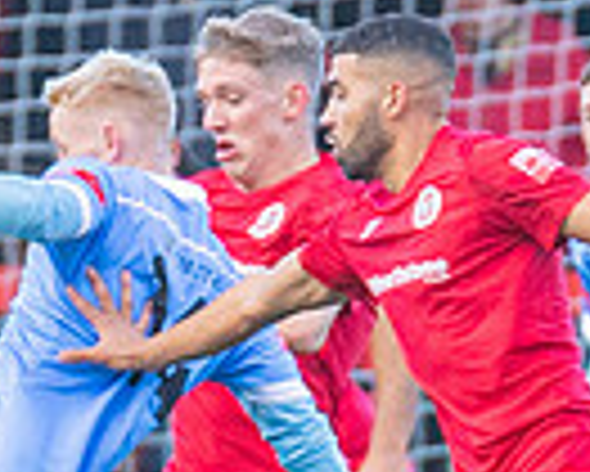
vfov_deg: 0.6
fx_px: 48230
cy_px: 566
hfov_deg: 0.7
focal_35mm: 2760
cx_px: 527
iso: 2000
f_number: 4
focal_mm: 300
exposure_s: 1/1250
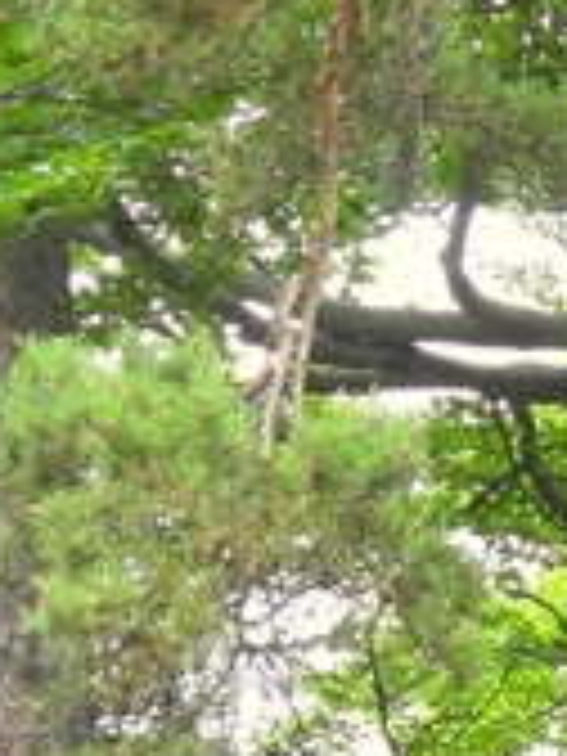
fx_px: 4171
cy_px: 670
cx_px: 1328
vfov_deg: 10.3
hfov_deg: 7.3
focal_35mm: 191
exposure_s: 1/125
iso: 100
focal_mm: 7.1
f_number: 3.2
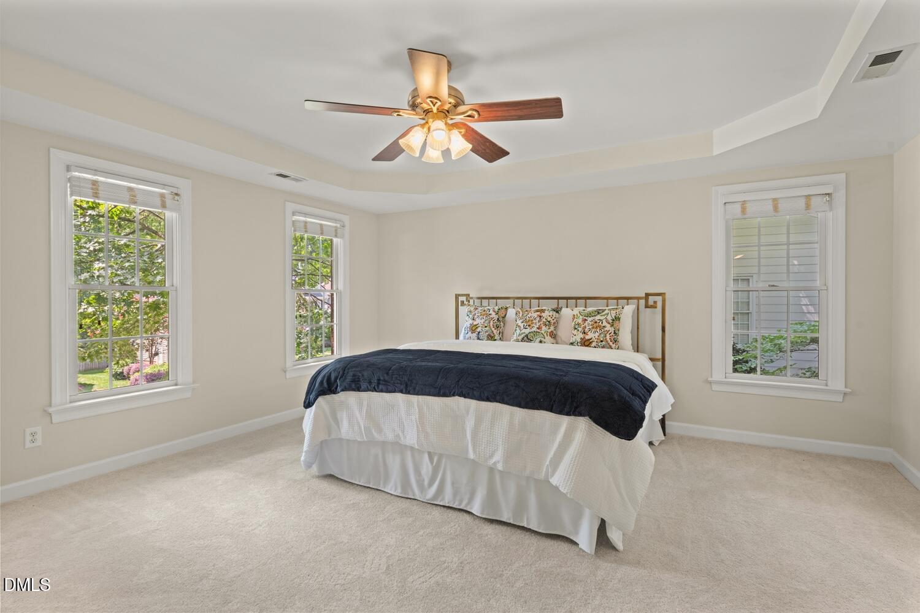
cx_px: 460
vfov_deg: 67.4
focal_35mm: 18
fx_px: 460
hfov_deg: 90.0
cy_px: 306
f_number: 8
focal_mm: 18
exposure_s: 1/8
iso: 800
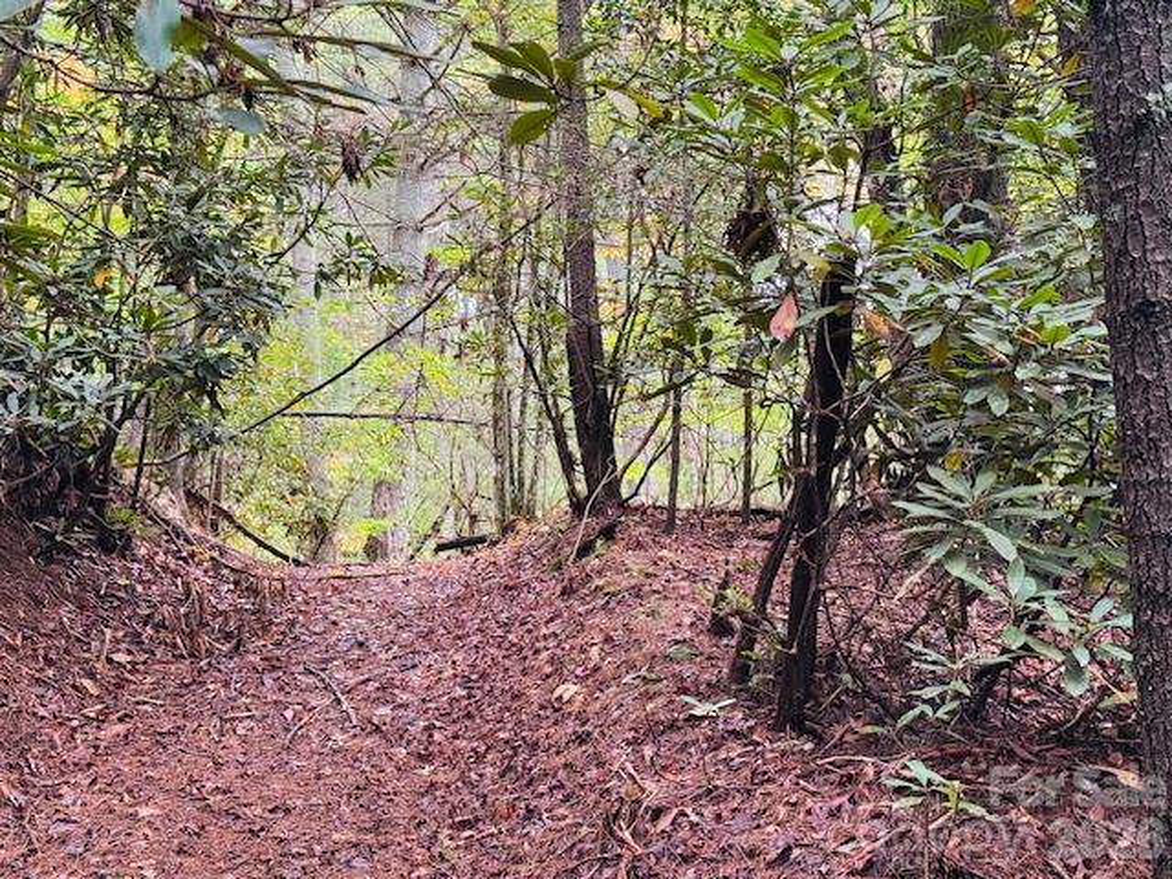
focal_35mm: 48
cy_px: 440
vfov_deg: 30.3
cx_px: 586
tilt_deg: +3.0
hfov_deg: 39.7
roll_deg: +3.1
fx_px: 1625
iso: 125
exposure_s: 1/60
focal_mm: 6.76
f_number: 1.78
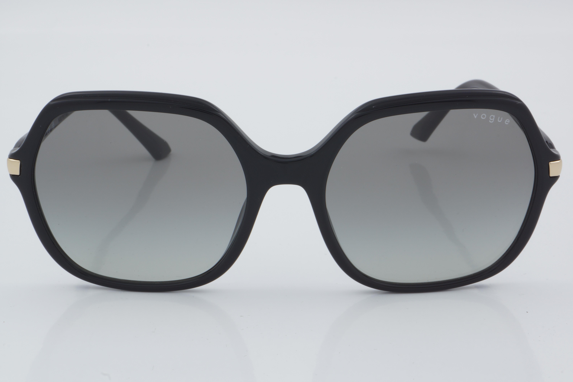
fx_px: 1313
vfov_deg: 16.6
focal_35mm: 82
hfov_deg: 24.6
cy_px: 191
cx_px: 286
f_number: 32
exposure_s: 1/4
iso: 100
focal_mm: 55
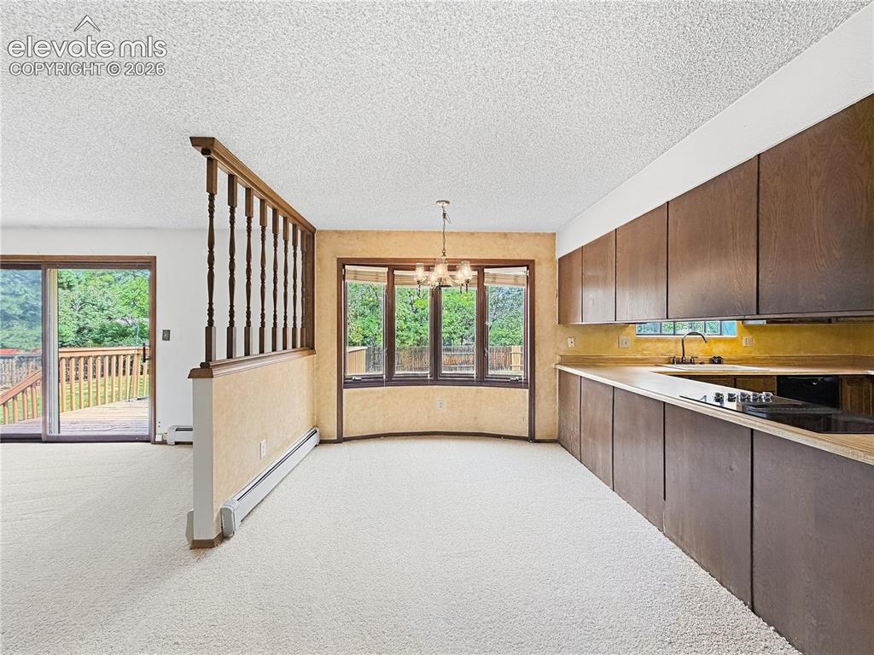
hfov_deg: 102.1
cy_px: 328
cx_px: 437
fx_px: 353
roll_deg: -0.1
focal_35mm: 14
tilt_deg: -0.1
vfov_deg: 85.6
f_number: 2.2
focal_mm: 2.2
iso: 125
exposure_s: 1/120
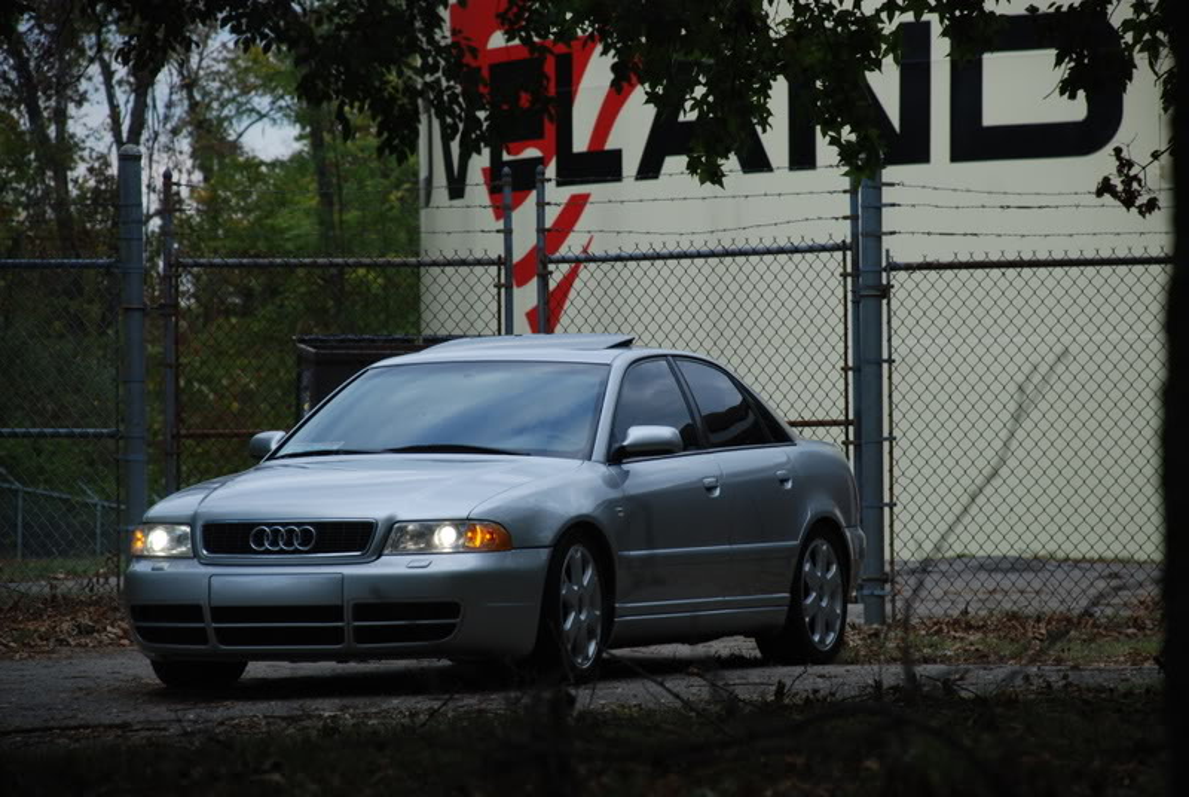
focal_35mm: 168
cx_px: 594
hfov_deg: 12.2
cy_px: 398
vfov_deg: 8.2
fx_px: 5557
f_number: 5.6
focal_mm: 112
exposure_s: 1/250
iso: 200
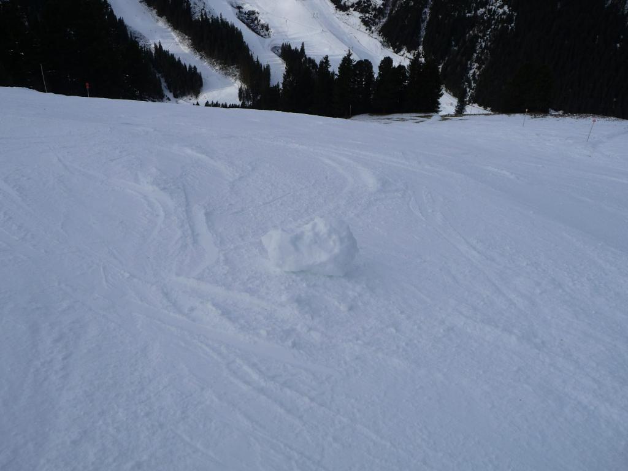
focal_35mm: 30
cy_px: 236
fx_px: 544
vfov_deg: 46.8
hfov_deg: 60.0
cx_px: 314
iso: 100
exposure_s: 1/1000
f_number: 3.4
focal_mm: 5
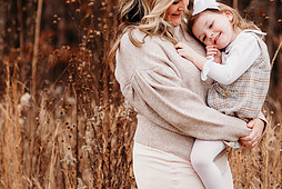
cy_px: 61
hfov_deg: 10.5
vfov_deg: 7.1
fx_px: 1521
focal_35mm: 194
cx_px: 236
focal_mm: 85
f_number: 2.5
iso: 125
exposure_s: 1/320
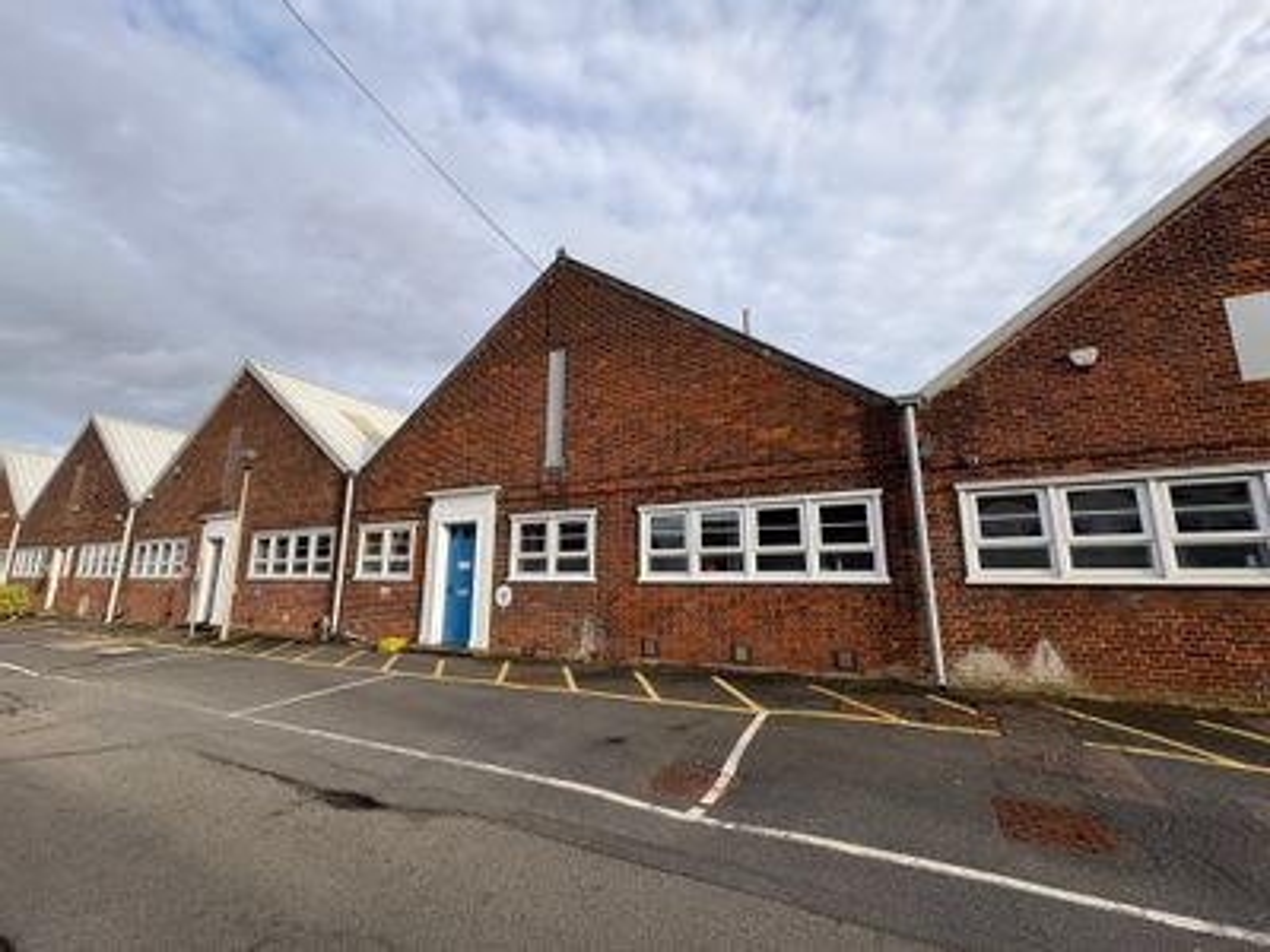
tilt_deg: +11.4
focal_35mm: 14
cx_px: 635
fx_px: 514
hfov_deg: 102.1
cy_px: 476
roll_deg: -0.4
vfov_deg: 85.7
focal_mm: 2.22
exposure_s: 1/459
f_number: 2.2
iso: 40
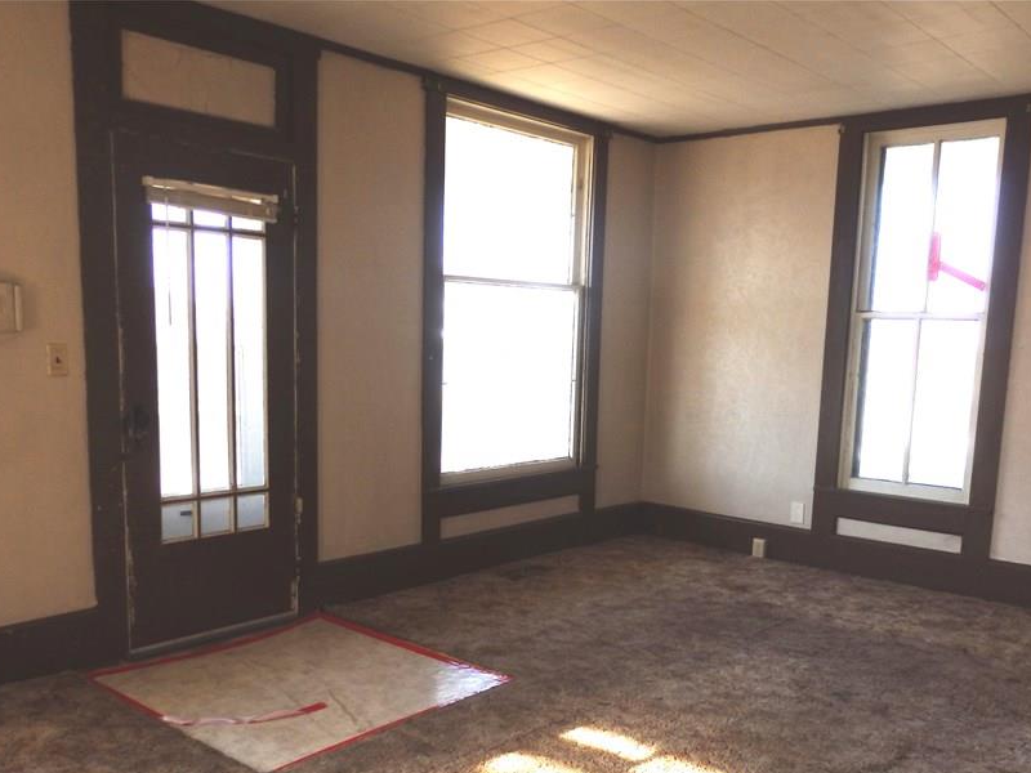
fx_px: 953
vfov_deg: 43.7
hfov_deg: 56.8
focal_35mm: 32
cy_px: 493
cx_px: 521
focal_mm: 4.5
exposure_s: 1/160
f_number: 3
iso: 100
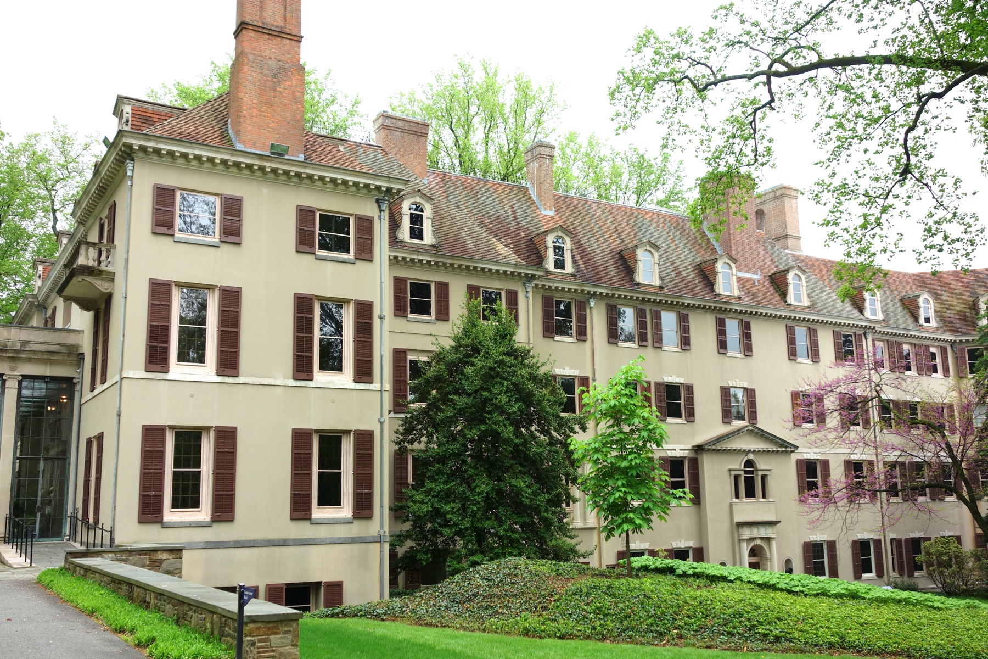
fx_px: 960
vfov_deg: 37.9
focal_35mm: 35
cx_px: 494
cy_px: 330
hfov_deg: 54.4
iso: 125
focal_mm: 13.09
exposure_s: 1/100
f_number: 3.5
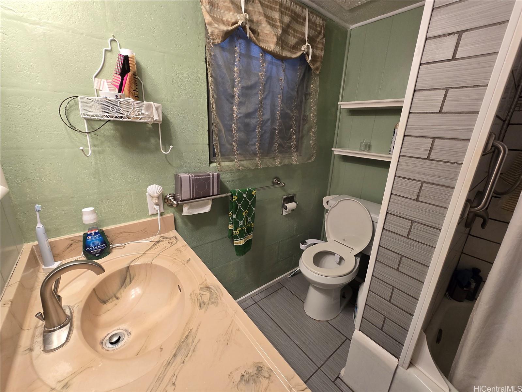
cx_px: 261
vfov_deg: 89.9
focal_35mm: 13
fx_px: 196
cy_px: 196
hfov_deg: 106.2
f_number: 2.2
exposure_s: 1/60
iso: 160
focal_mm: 2.2
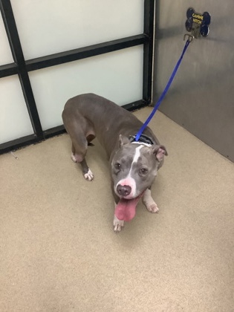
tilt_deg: -39.1
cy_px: 156
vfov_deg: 58.4
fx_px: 279
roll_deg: +2.8
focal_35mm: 31
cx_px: 117
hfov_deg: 45.4
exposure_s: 1/60
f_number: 2.4
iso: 400
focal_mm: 3.3
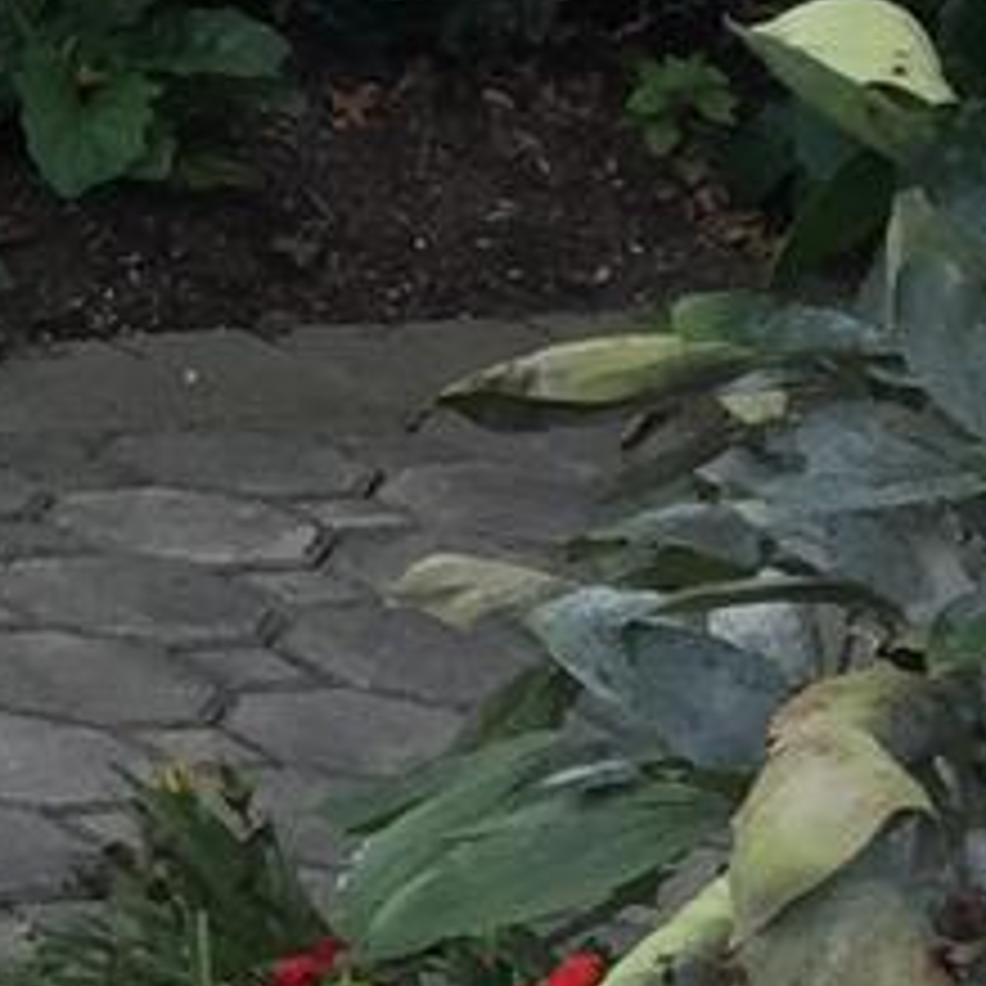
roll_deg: -4.3
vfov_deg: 7.2
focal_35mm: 240
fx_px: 7734
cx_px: -2981
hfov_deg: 6.1
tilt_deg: -8.4
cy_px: -288
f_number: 2.2
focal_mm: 4.15
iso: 32
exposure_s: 1/416
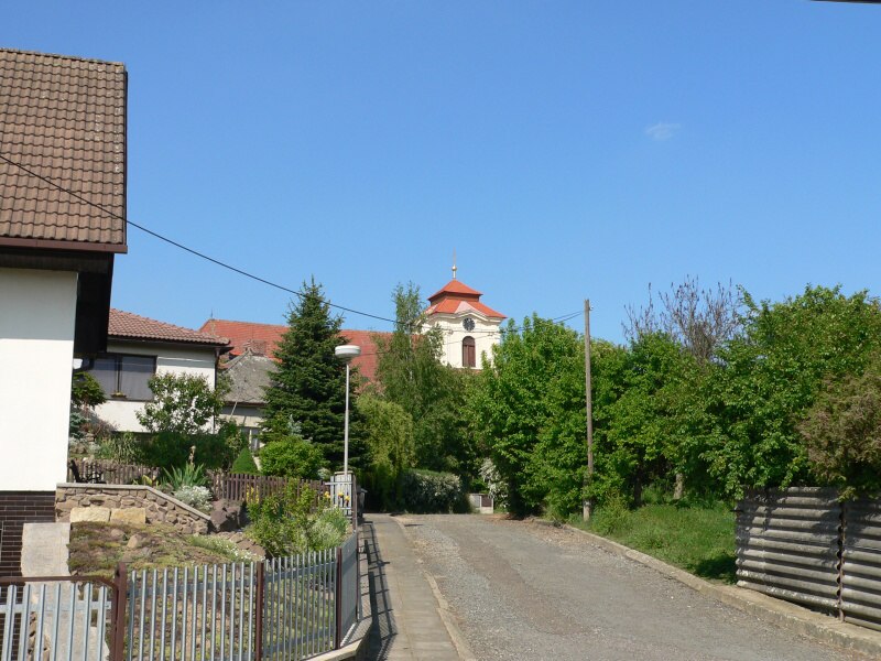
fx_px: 1222
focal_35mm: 48
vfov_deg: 30.3
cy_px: 330
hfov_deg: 39.7
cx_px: 440
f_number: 4.6
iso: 80
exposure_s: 1/500
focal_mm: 8.1
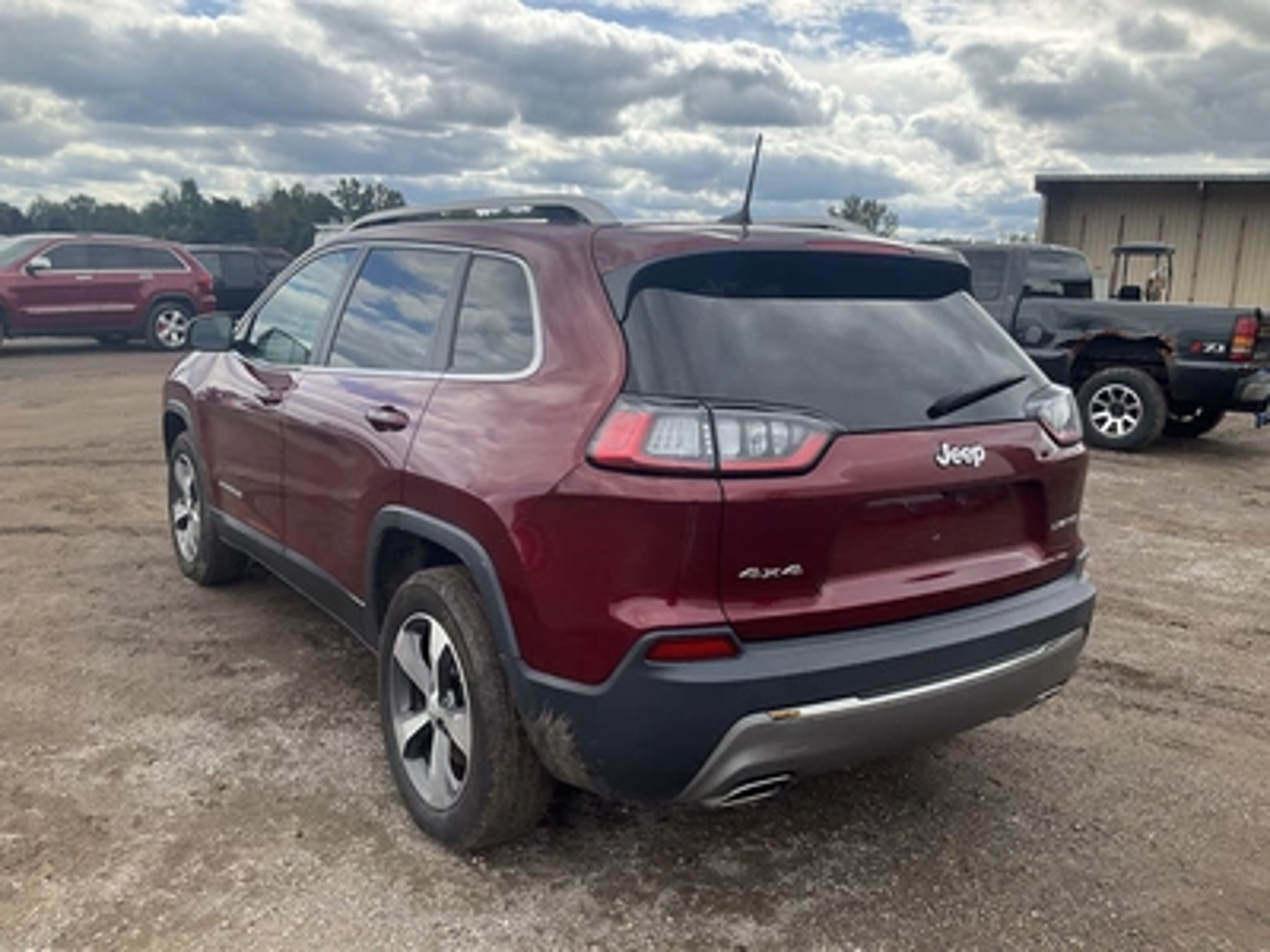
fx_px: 1064
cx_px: 635
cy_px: 476
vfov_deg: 48.2
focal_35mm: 29
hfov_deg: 61.7
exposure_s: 1/1168
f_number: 1.8
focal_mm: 3
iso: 25
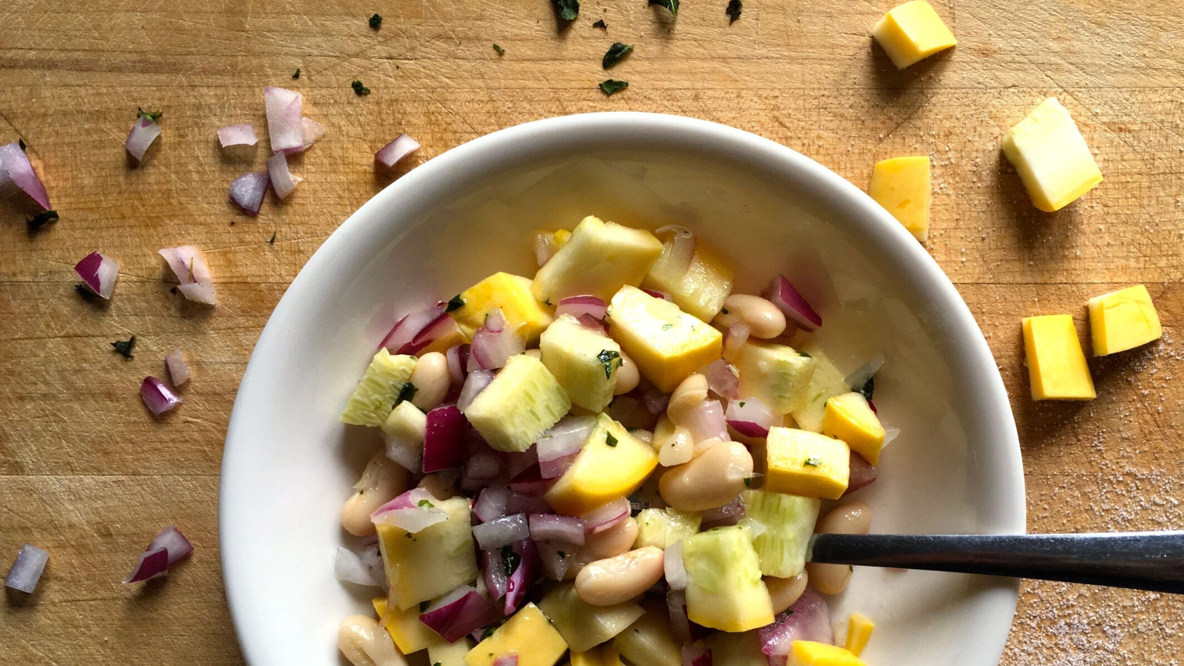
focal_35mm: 38
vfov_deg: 30.9
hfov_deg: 52.6
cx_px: 681
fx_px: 1193
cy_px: 448
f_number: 2.2
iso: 40
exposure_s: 1/120
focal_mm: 4.15
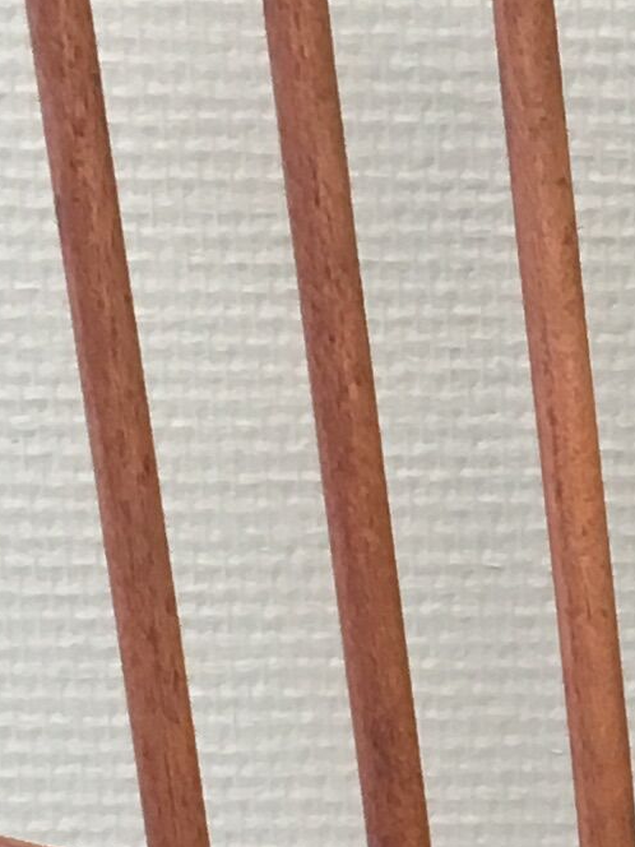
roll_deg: -0.7
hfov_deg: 8.2
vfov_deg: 10.9
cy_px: 1218
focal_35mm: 176
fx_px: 4305
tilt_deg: -19.4
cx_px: 1062
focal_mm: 4.15
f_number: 2.2
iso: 80
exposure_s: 1/33
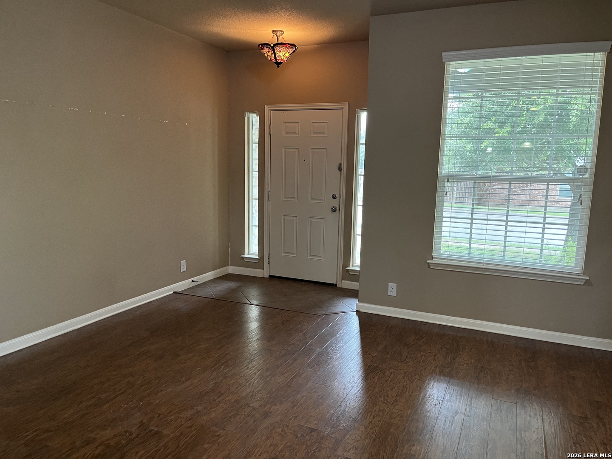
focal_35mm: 26
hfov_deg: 67.3
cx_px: 306
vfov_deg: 53.1
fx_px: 460
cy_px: 230
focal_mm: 5.1
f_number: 1.6
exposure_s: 1/60
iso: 250
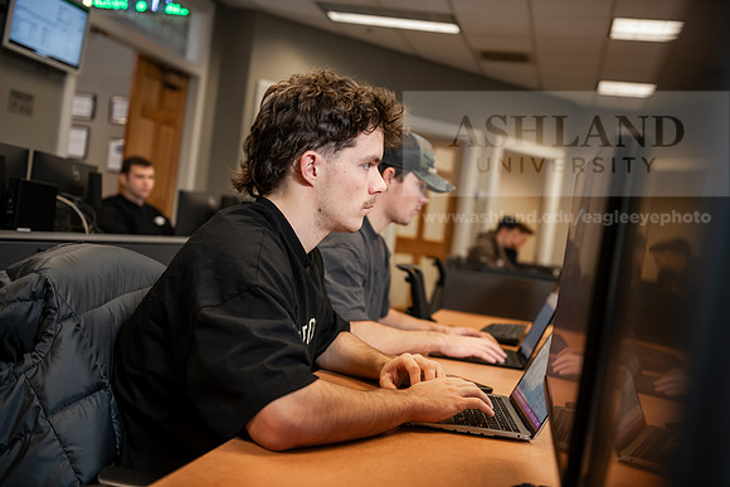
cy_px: 244
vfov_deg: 31.9
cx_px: 365
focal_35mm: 42
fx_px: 852
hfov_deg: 46.4
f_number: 2.8
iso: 640
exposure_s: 1/125
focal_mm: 42
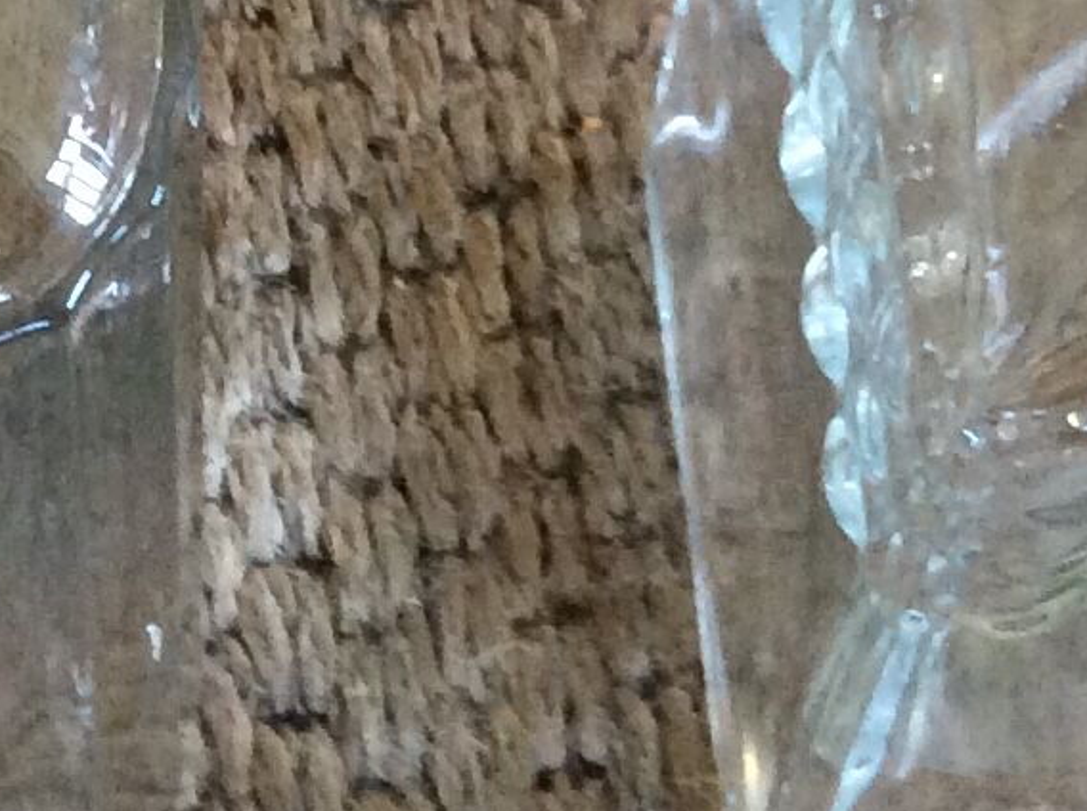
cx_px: 429
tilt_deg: -61.7
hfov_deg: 13.5
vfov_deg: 9.9
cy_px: -296
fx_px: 4577
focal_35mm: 146
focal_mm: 3.3
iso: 160
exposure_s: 1/25
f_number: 2.4
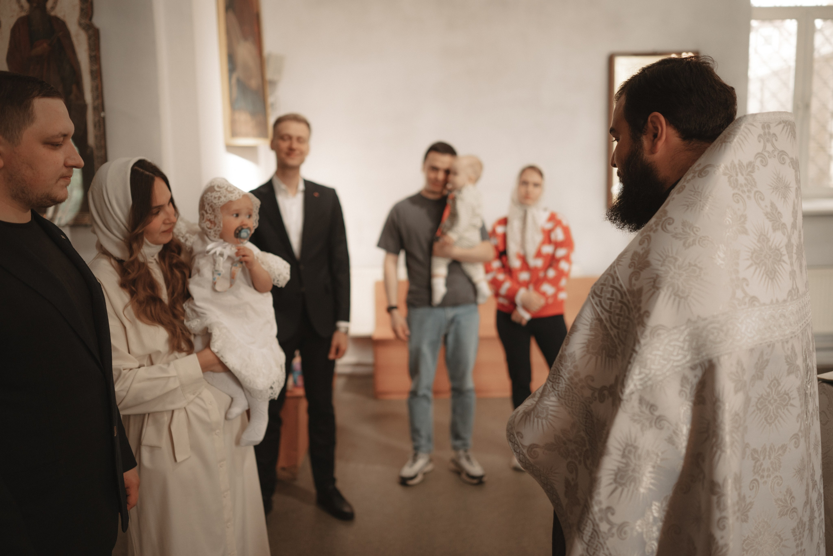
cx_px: 416
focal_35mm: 35
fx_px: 810
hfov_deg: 54.4
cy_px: 278
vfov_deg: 37.9
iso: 320
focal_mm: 35
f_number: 1.8
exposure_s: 1/250
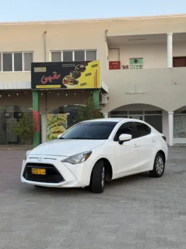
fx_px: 351
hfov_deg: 29.7
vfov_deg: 38.9
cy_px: 123
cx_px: 94
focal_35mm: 49
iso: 64
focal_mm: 6.76
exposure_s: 1/366
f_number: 1.78
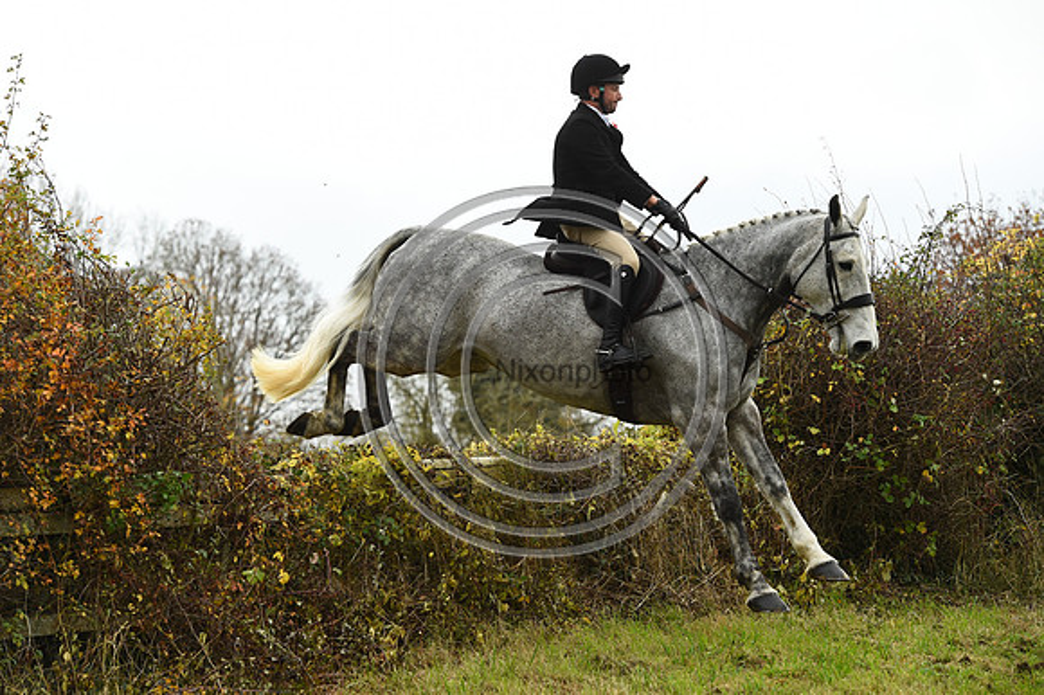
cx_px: 522
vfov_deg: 10.1
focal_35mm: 135
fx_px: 3913
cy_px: 348
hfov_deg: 15.2
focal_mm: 135
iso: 1600
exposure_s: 1/1250
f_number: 5.6
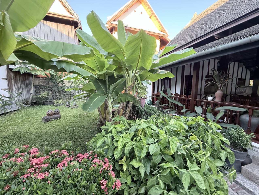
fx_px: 105
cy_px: 98
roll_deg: -1.1
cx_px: 130
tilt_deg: -4.8
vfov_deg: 85.7
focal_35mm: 14
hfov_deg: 102.1
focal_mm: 2.22
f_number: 2.2
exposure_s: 1/99
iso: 200
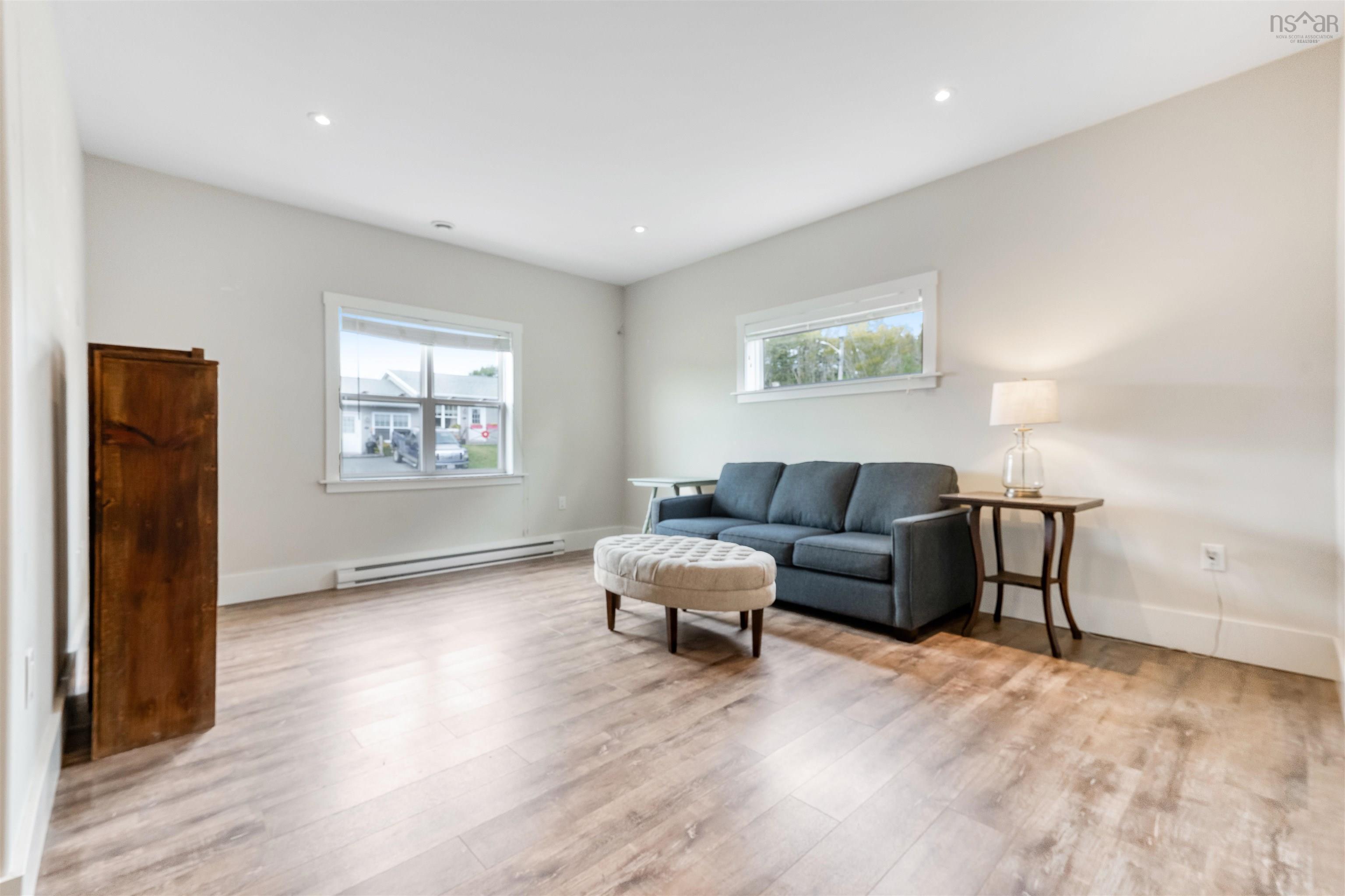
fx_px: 579
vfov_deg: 75.5
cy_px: 448
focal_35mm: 16
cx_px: 672
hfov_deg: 98.5
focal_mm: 15.5
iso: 1000
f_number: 8
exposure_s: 1/100
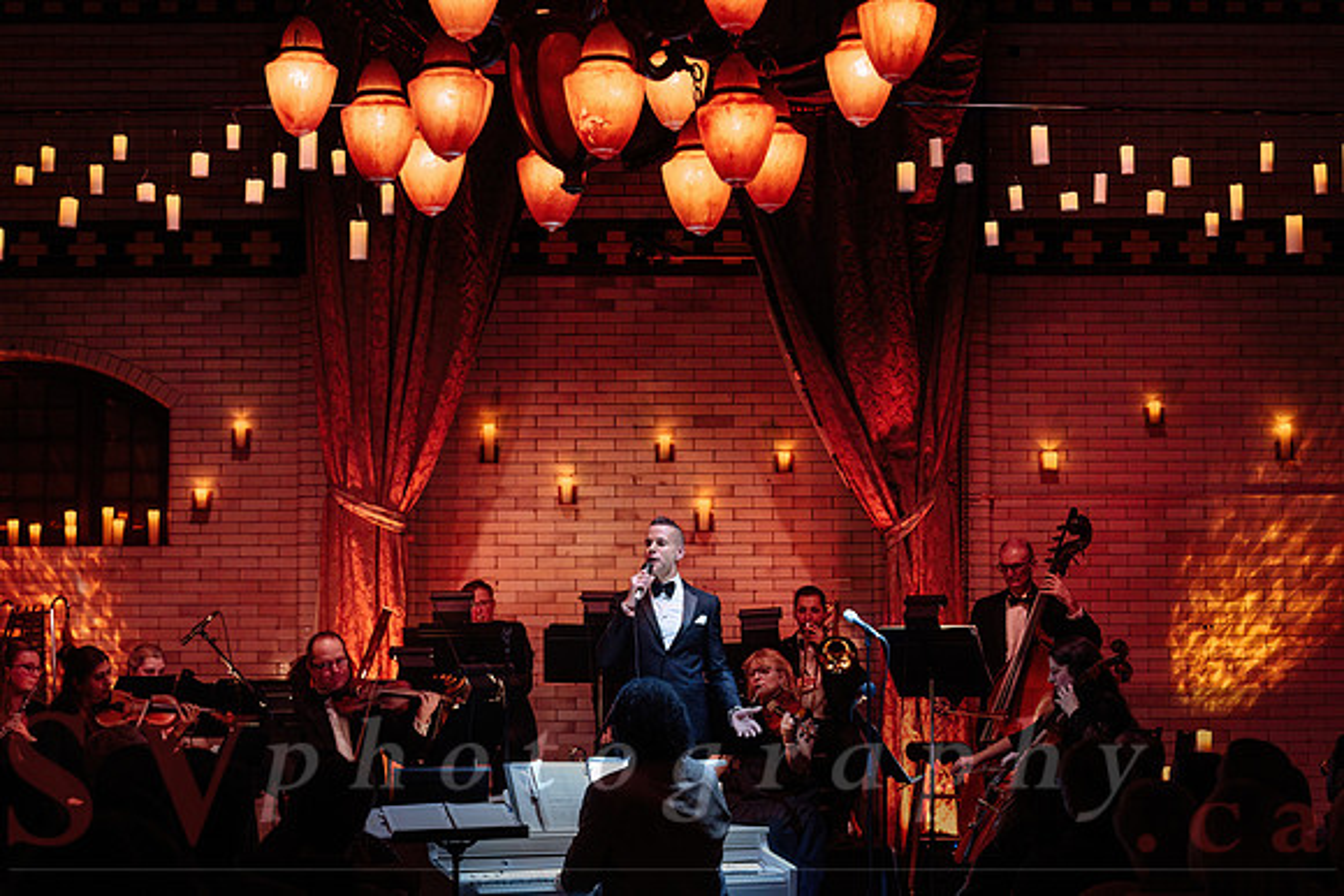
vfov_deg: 19.5
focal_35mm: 70
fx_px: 2614
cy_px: 448
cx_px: 672
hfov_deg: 28.8
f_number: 3.5
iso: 2000
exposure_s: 1/80
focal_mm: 70
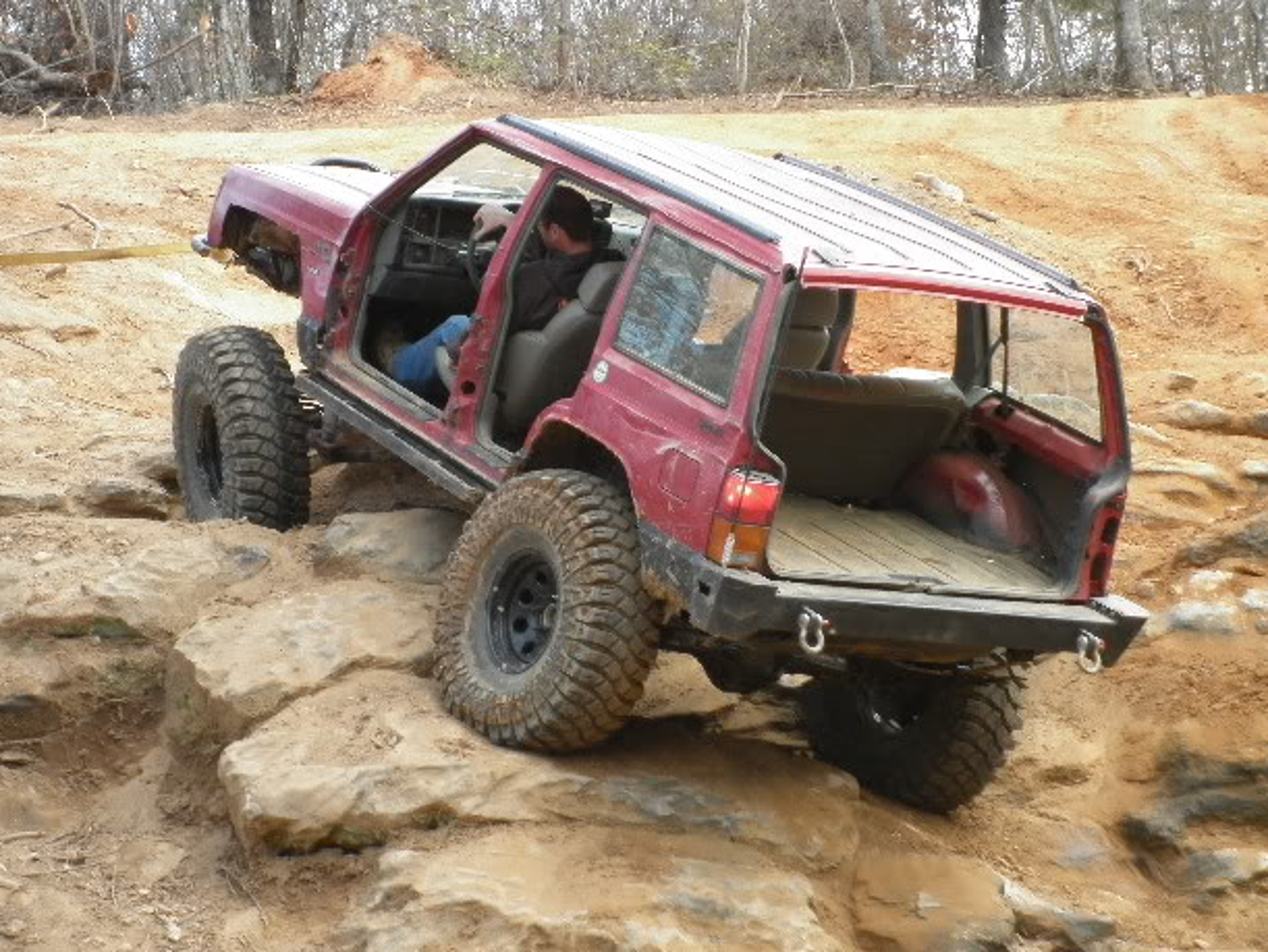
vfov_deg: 13.2
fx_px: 4105
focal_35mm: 112
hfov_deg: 17.6
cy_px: 479
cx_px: 625
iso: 200
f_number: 6.1
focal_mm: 19.2
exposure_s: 1/100
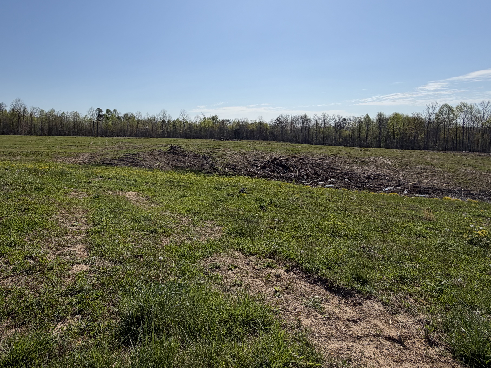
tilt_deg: -0.8
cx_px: 205
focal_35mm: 22
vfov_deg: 60.3
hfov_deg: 75.8
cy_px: 138
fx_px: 312
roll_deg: -0.7
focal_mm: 2.22
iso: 20
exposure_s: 1/1961
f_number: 2.2
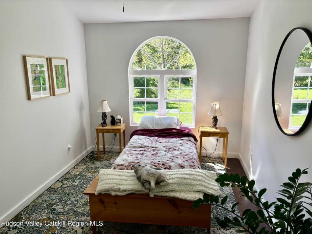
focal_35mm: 26
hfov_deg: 67.3
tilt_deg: -11.9
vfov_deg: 53.1
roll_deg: +0.2
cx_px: 156
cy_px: 117
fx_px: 234
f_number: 1.6
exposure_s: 1/161
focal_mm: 5.96
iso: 50
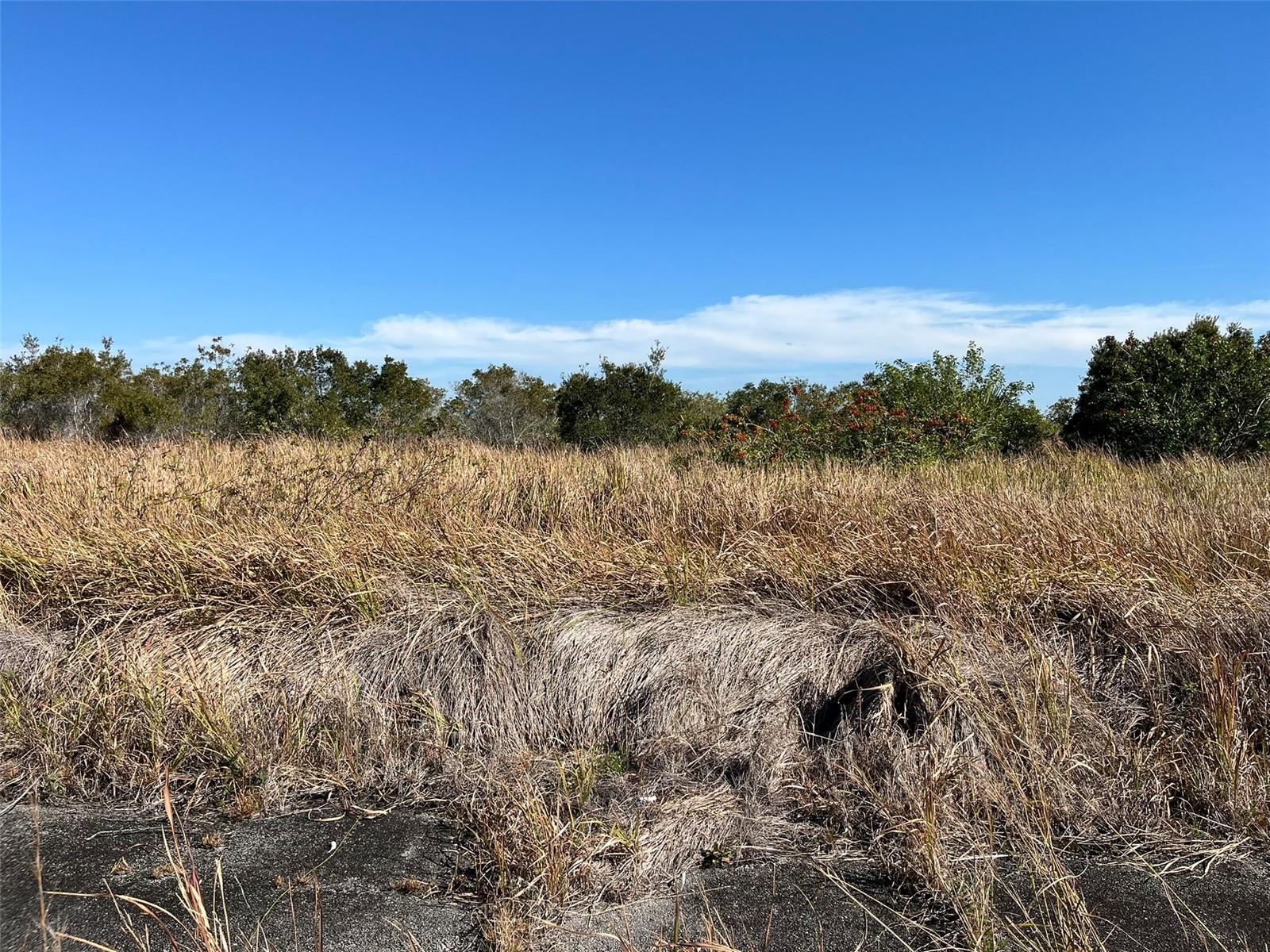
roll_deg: -0.1
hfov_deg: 67.3
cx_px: 635
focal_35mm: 26
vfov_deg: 53.1
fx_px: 954
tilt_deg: -1.2
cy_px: 476
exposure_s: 1/4016
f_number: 1.6
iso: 50
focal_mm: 5.1
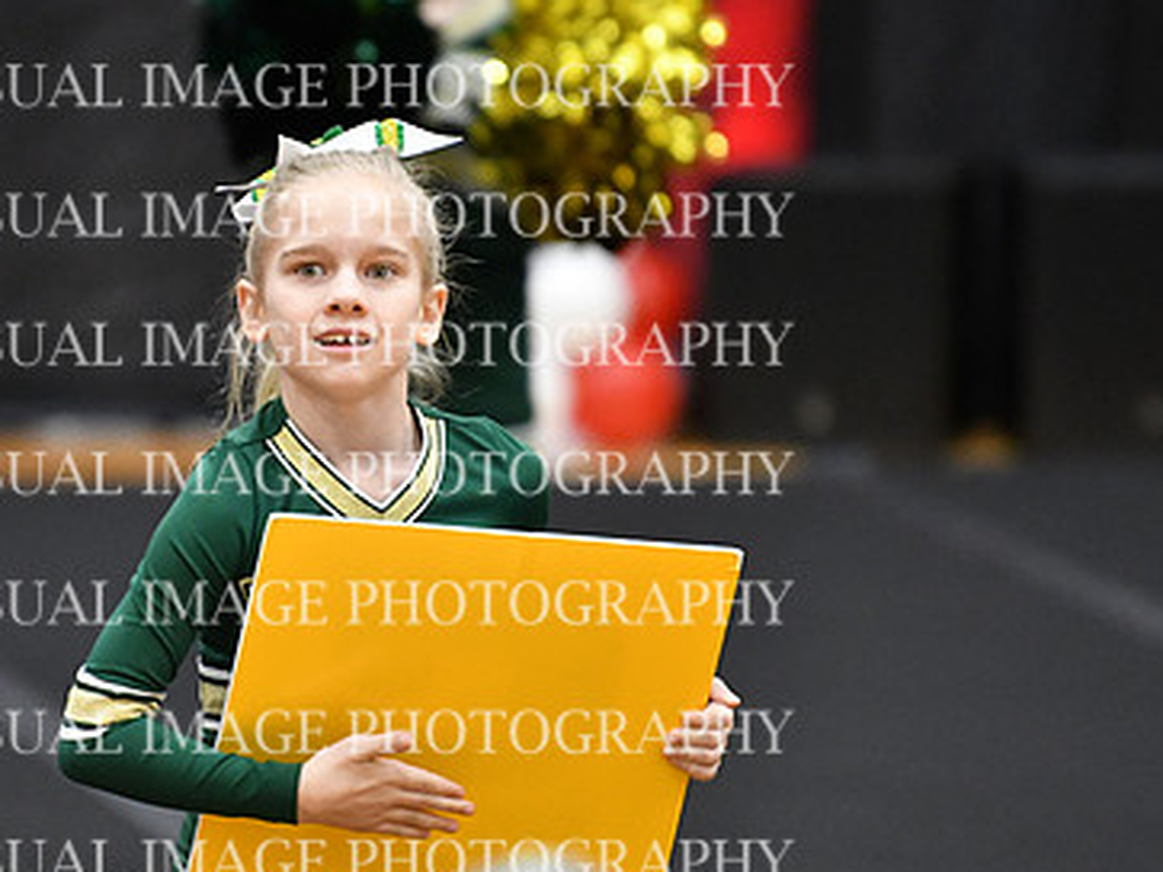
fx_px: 15483
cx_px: 330
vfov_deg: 3.2
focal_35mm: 461
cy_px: 409
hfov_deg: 4.3
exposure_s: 1/800
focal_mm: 200
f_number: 2.8
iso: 5000
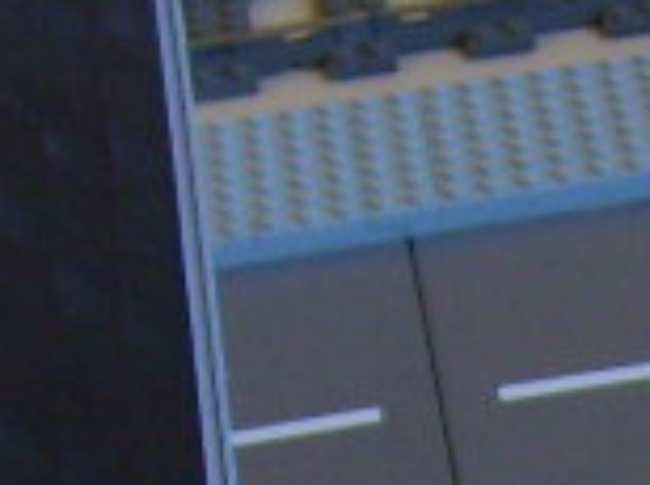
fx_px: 4368
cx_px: 1528
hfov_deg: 7.9
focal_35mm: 233
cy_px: 1088
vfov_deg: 6.1
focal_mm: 5.8
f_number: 2.8
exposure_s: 1/30
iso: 100
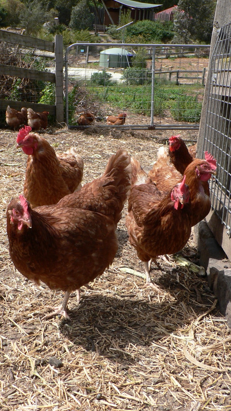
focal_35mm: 44
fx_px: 479
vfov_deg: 46.4
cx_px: 98
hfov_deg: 27.1
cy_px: 209
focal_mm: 6
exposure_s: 1/400
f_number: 4.5
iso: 80
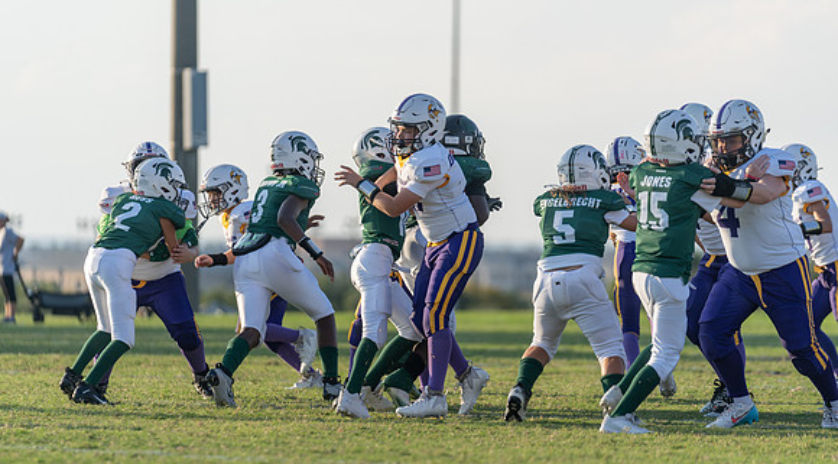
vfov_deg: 5.7
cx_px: 420
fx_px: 4692
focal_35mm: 212
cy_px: 276
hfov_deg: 10.2
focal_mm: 200
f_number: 2.8
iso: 100
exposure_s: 1/1000
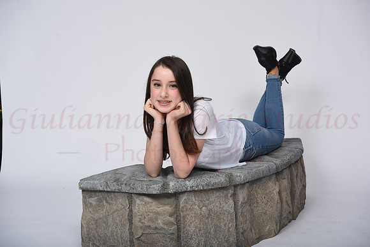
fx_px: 565
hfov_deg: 36.2
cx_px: 185
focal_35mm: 55
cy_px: 124
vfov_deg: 24.6
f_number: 9
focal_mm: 55
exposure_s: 1/250
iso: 160
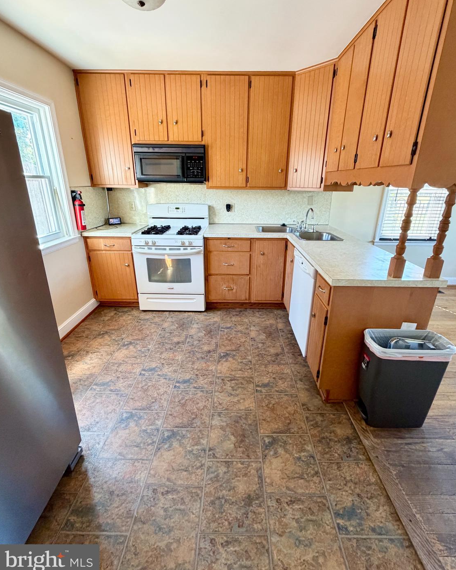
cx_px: 232
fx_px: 253
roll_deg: -0.8
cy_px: 265
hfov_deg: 84.0
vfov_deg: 96.6
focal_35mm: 15
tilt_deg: -18.7
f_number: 2.2
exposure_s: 1/97
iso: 320
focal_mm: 2.22
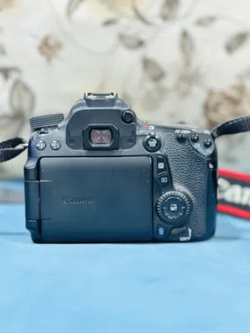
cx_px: 125
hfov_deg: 30.3
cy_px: 166
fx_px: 462
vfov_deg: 39.7
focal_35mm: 48
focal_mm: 6.86
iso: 640
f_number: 1.78
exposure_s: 1/33
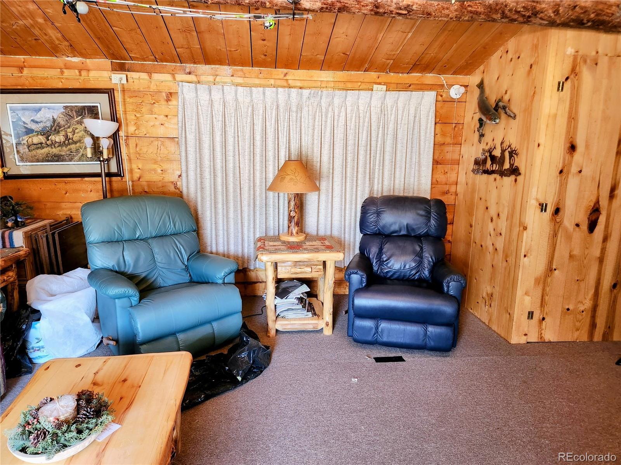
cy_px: 232
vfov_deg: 58.9
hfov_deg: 73.9
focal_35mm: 23
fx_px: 413
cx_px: 310
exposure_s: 1/120
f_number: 1.8
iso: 320
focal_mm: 5.4
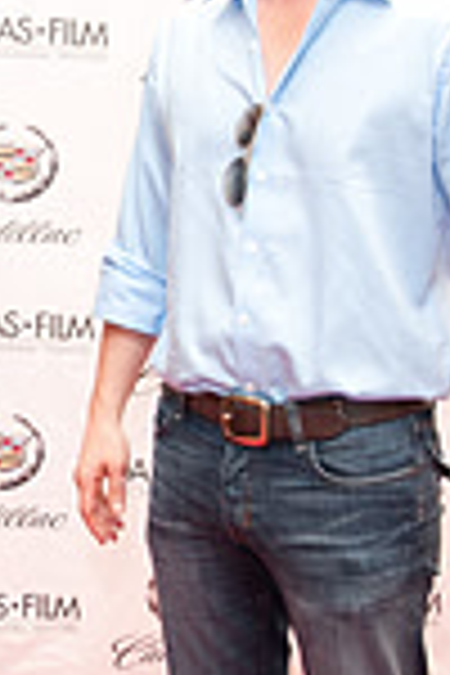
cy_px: 346
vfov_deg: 20.6
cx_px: -47
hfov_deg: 13.5
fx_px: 1856
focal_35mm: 99
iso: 400
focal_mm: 22
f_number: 4
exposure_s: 1/60
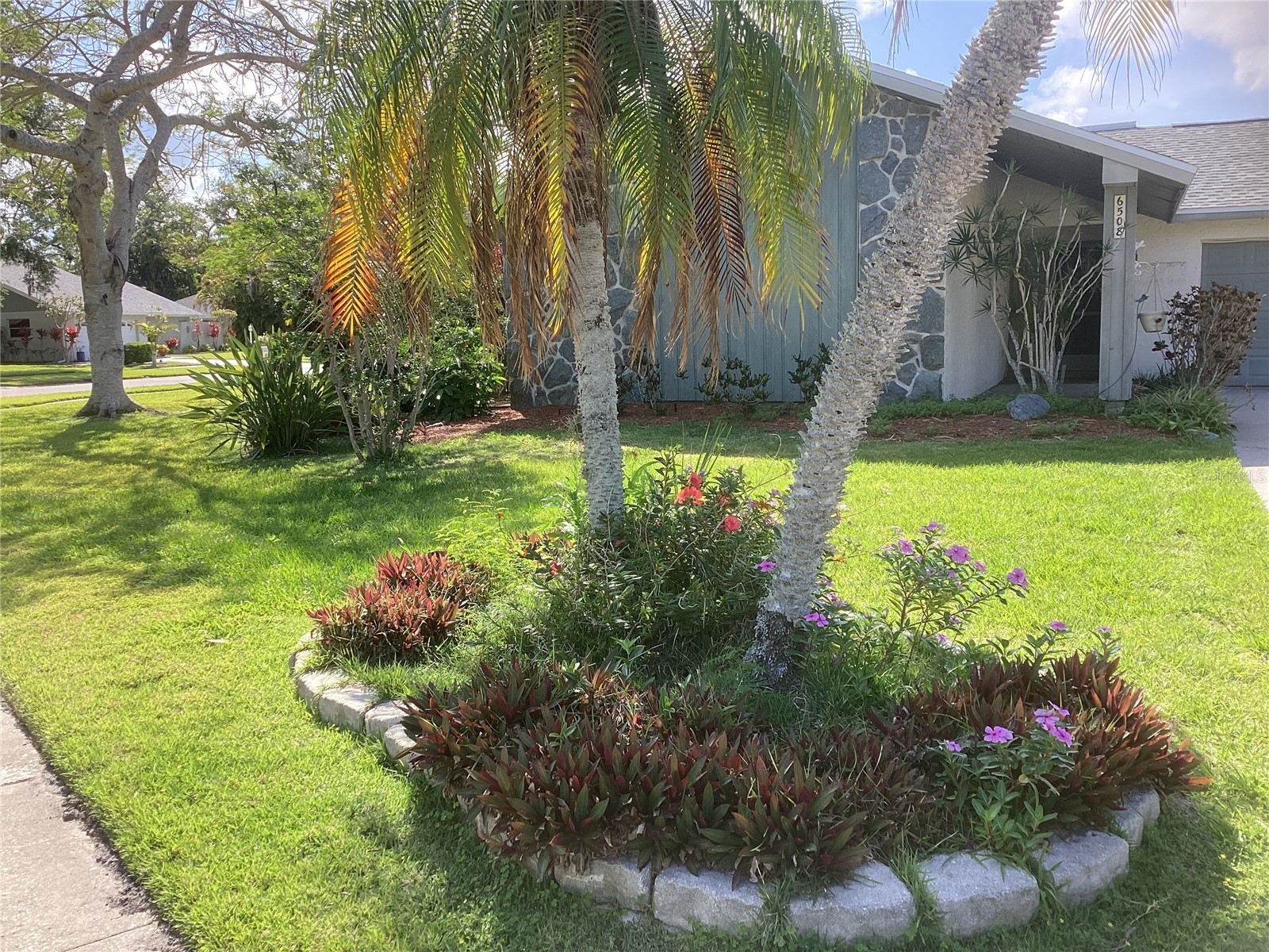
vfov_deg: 45.4
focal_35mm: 31
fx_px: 1136
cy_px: 476
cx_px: 634
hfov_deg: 58.4
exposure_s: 1/318
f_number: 2.4
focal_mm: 3.3
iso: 25
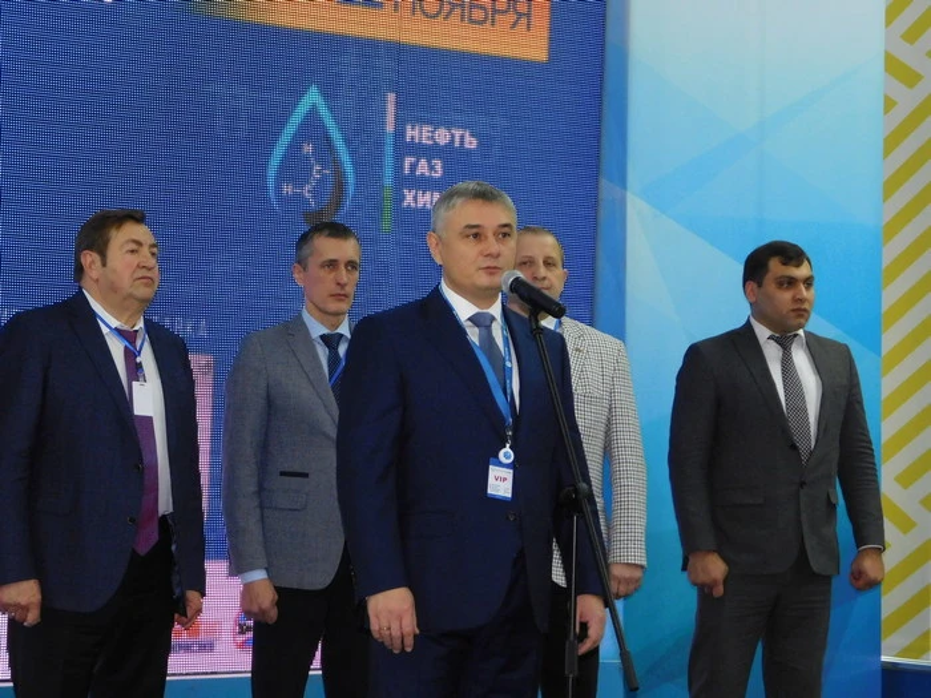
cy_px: 349
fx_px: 2447
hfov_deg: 21.5
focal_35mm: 91
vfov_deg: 16.2
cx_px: 466
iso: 640
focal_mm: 16.1
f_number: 4.5
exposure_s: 1/60
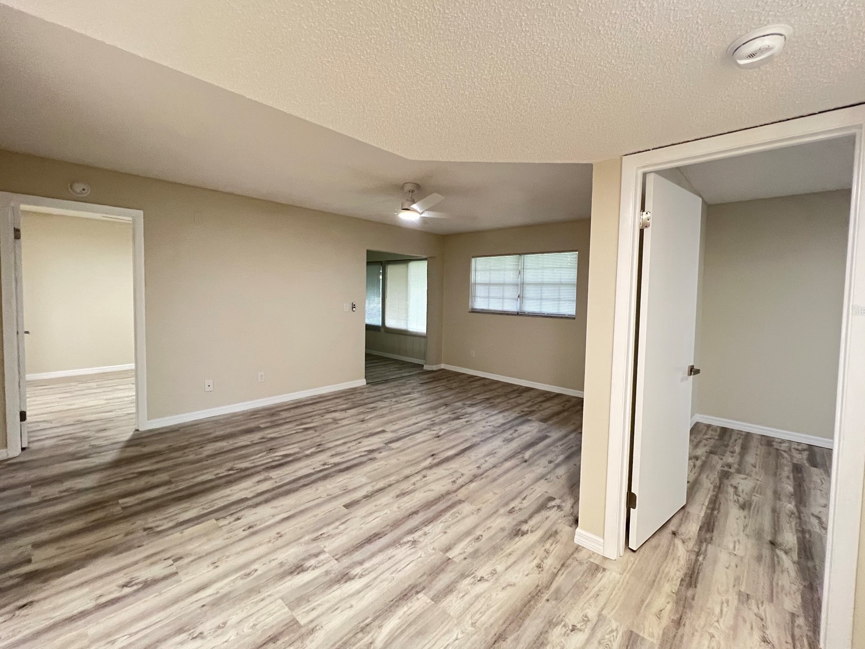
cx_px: 441
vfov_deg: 85.6
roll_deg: -1.1
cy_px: 310
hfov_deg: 102.1
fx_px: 350
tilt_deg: -2.9
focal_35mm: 14
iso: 500
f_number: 1.8
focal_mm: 1.57
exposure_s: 1/60
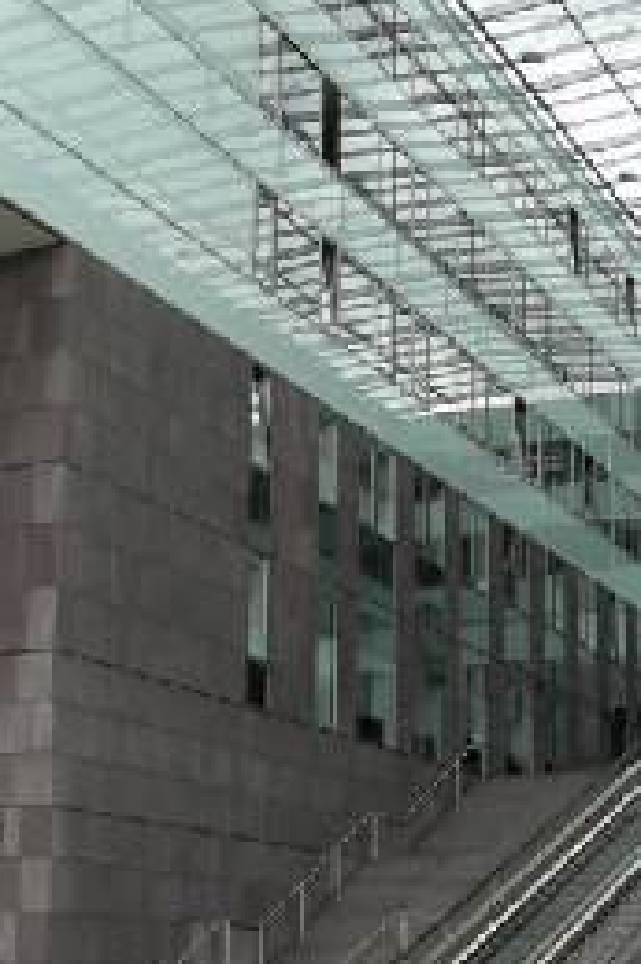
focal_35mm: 73
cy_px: 634
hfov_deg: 18.6
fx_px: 1952
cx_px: 422
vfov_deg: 27.6
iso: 79
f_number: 2.9
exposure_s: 1/362
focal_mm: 6.3
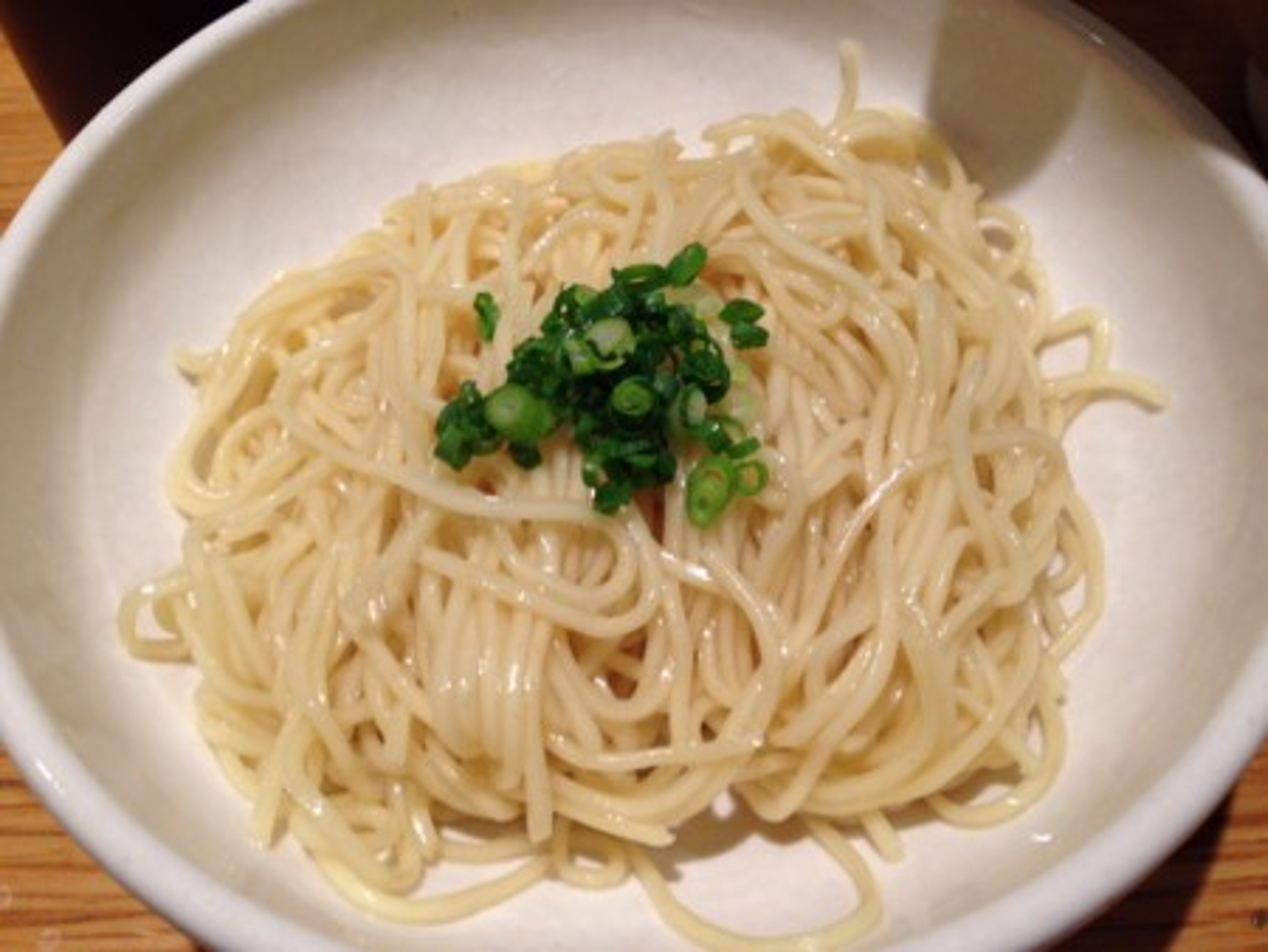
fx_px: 1209
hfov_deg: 55.3
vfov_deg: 43.0
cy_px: 476
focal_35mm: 33
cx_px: 634
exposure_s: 1/40
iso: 50
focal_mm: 4.12
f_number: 2.4
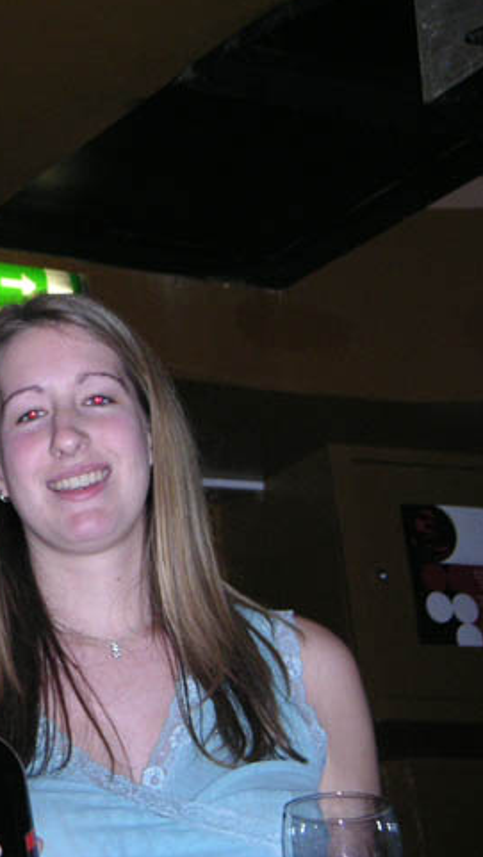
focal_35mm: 103
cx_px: -59
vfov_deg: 20.7
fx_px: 2342
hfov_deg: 11.6
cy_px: 426
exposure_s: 1/90
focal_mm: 10.9
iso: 160
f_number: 3.1
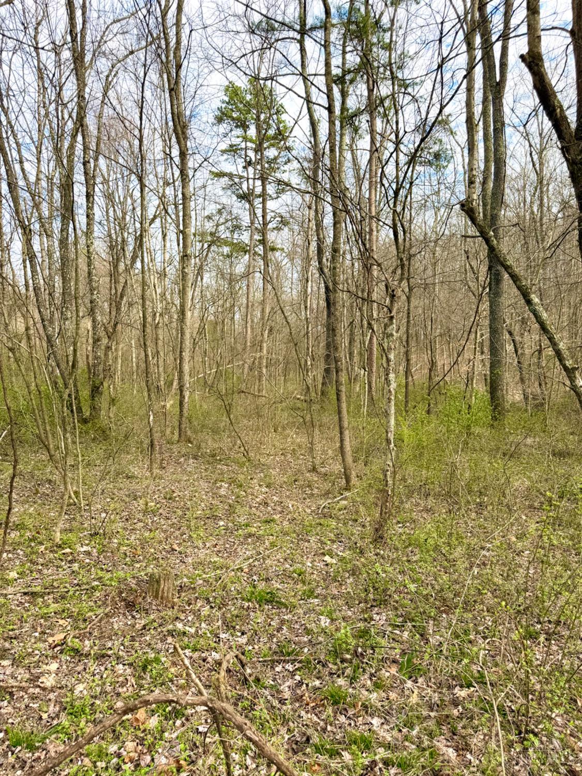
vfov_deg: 71.6
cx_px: 291
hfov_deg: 56.8
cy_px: 388
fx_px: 538
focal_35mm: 24
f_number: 1.78
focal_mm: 6.76
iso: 80
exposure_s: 1/1337
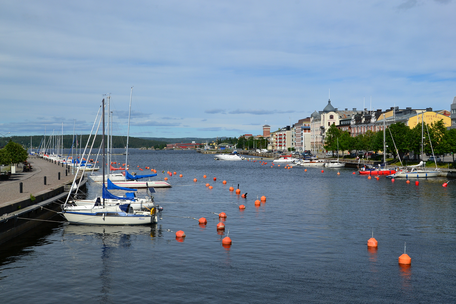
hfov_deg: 46.4
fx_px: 532
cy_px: 152
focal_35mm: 42
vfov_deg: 31.9
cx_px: 228
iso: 320
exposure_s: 1/500
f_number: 11
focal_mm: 28
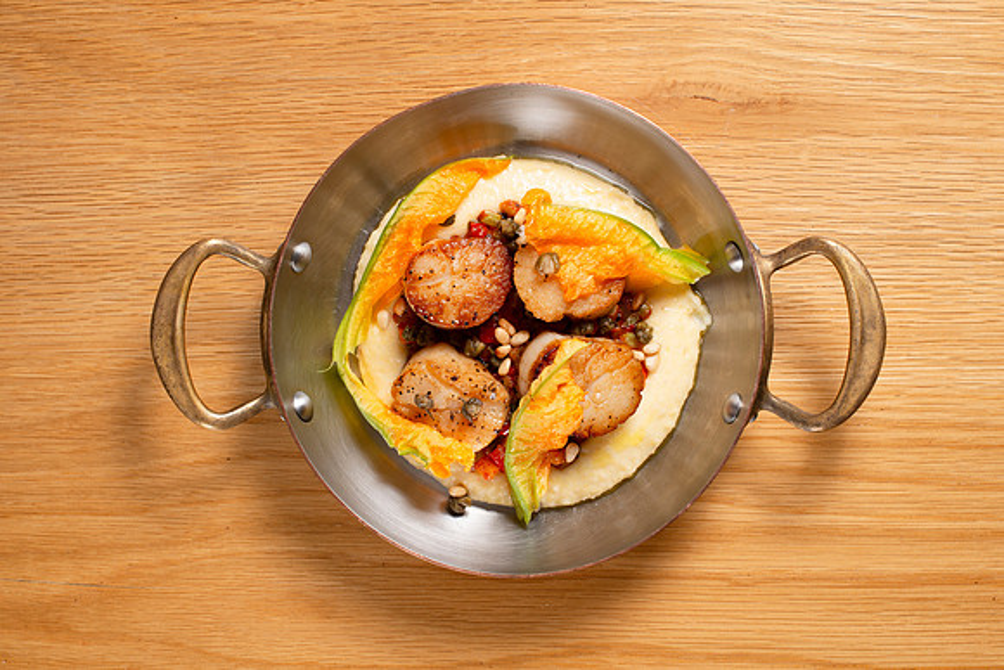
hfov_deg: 36.5
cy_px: 328
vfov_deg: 24.8
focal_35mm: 55
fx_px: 1523
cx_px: 502
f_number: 9
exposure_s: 1/200
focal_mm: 50
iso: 200
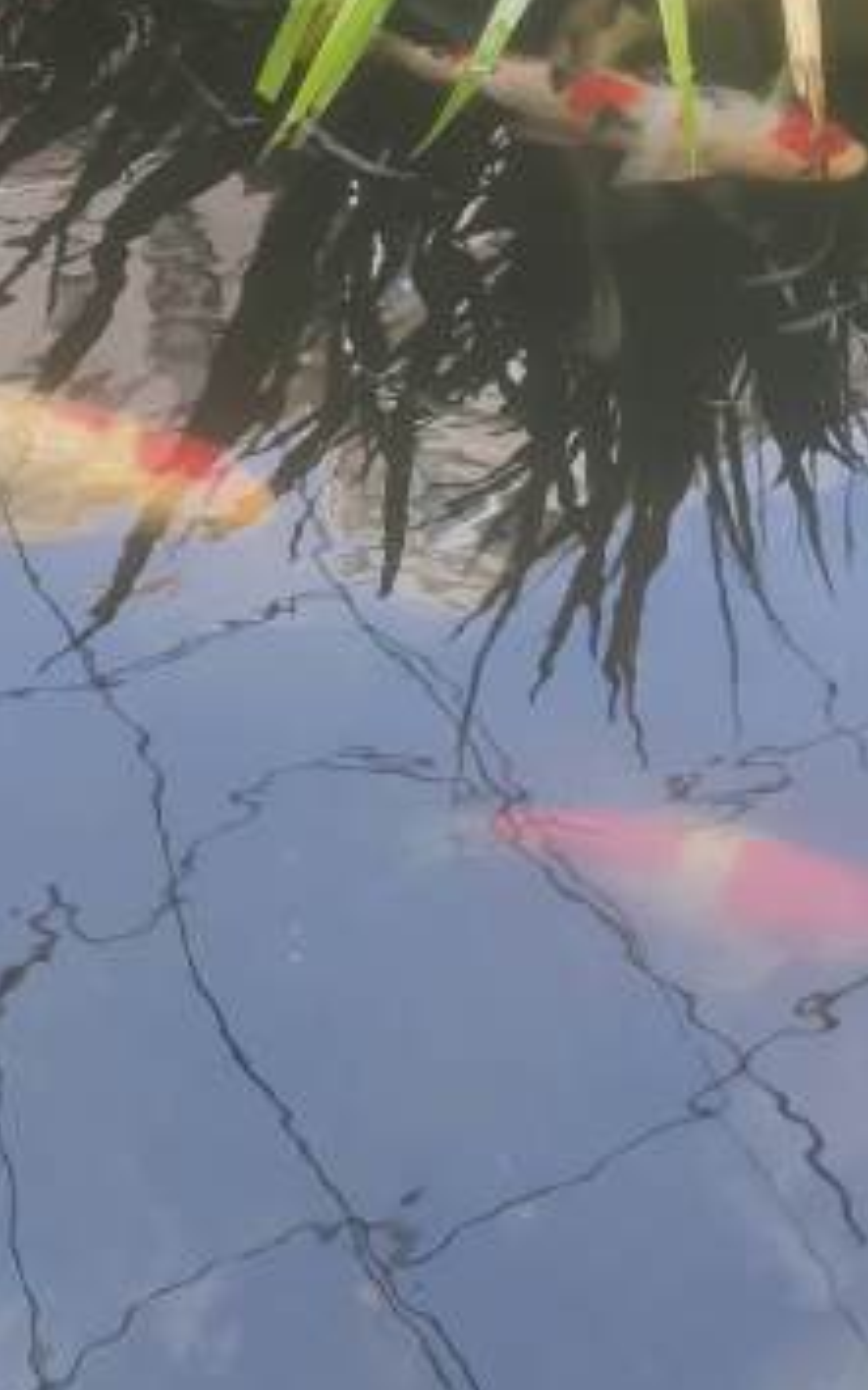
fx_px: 3144
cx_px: 244
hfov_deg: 15.7
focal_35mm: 83
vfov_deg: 23.2
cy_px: -206
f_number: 1.75
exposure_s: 1/166
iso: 112
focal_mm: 4.75
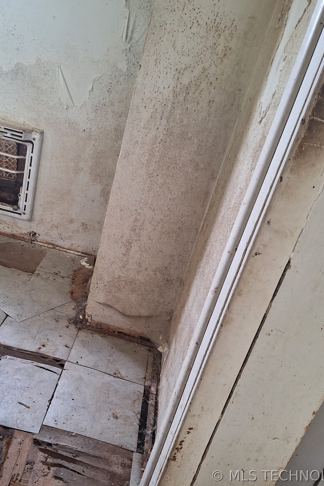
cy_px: 243
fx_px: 432
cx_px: 105
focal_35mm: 32
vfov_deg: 58.7
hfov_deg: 40.6
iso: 250
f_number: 1.8
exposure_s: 1/24
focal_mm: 5.54
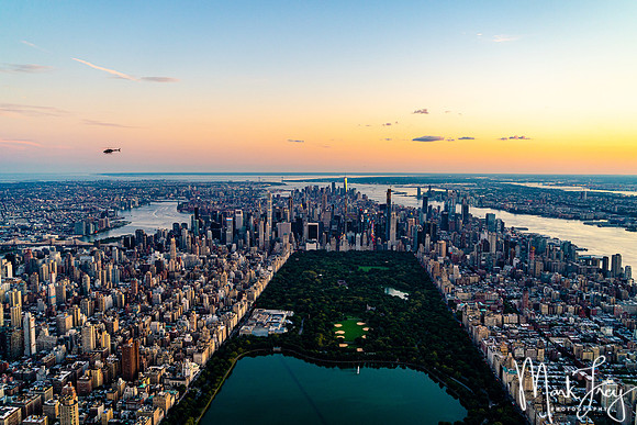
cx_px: 318
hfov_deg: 62.3
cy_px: 212
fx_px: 527
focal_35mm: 30
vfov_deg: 43.9
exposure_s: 1/500
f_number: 2.8
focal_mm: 28
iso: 1000
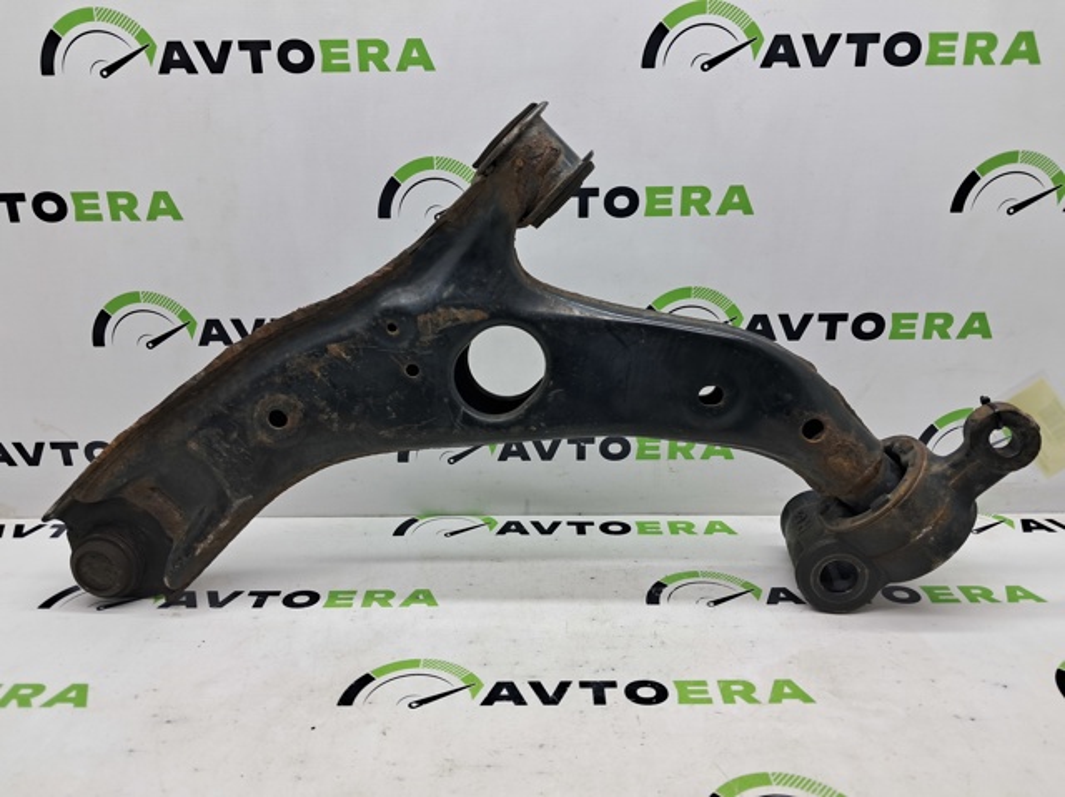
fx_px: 830
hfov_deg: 65.4
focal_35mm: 27
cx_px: 532
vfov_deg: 51.3
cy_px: 398
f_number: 1.8
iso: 50
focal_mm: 4
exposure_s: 1/50
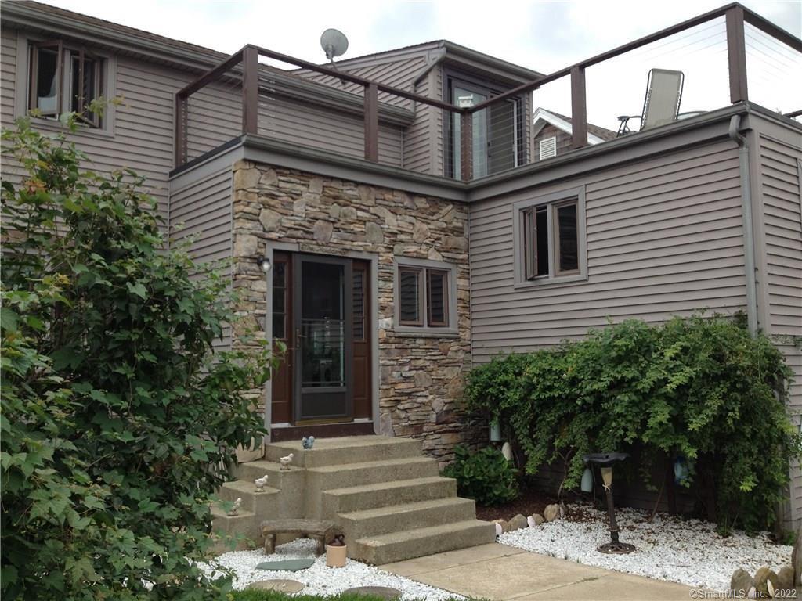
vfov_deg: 40.7
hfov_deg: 52.6
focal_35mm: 35
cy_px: 300
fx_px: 811
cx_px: 401
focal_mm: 4.28
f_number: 2.4
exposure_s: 1/502
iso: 50
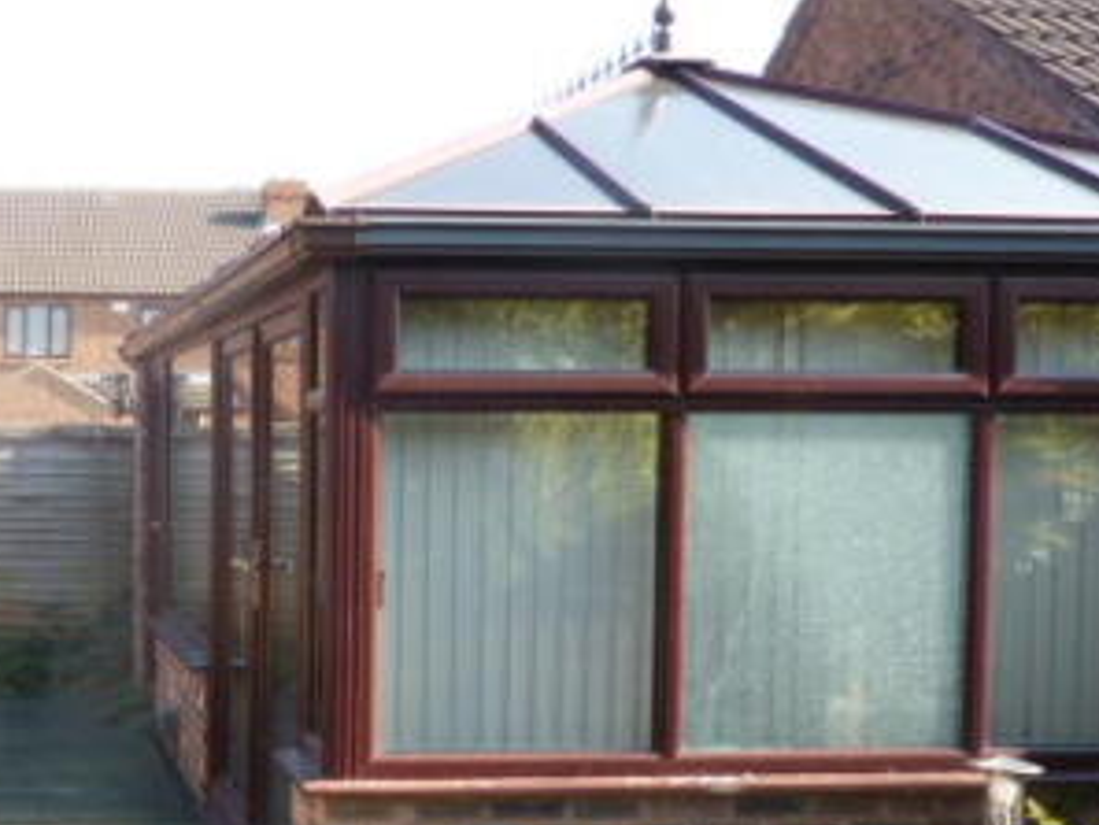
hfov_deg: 36.1
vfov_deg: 29.5
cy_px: 531
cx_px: 72
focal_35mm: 49
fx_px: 1556
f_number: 4
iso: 80
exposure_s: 1/125
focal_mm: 4.1
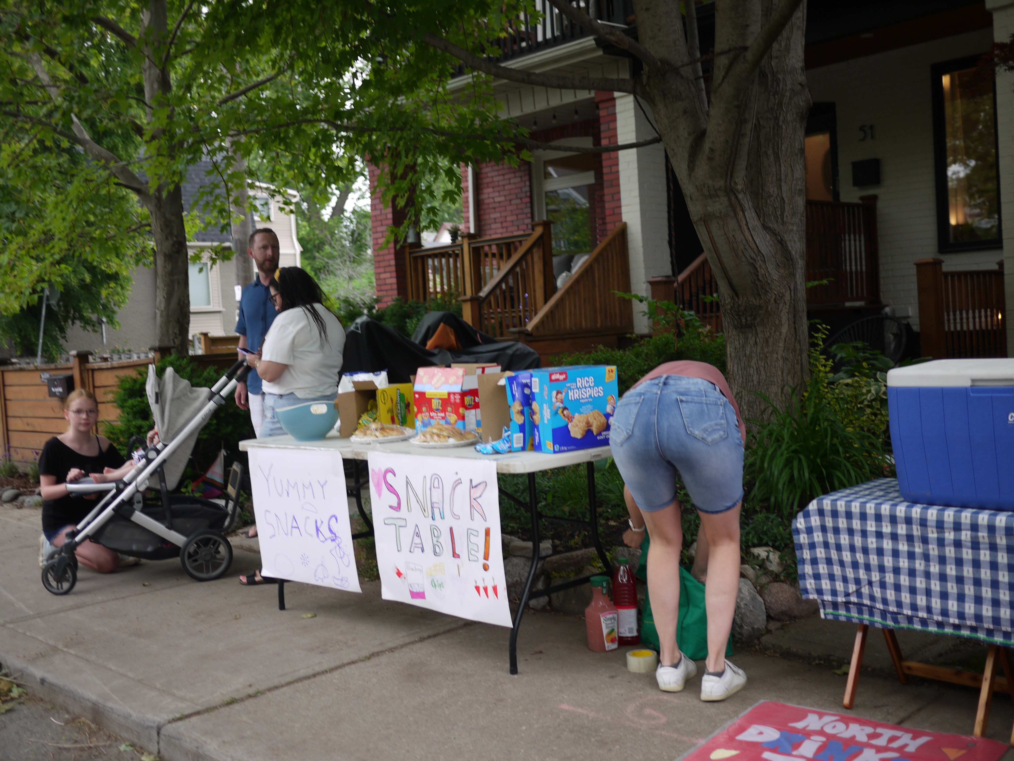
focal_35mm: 40
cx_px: 507
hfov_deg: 46.8
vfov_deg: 36.0
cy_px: 380
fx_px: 1172
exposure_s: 1/320
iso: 100
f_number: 1.7
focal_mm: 20
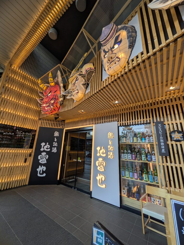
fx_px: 99
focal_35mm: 14
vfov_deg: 102.0
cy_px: 122
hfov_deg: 85.7
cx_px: 92
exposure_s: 1/305
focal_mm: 1.83
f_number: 2.2
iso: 53
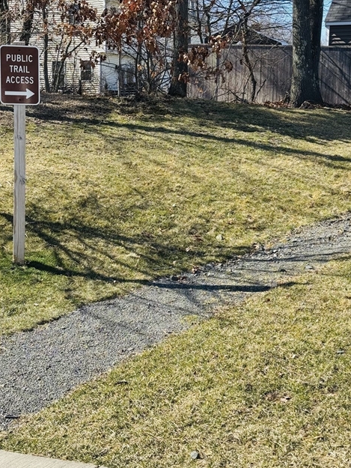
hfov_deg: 24.8
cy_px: 200
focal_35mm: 59
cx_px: 183
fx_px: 797
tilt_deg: -4.8
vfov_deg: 32.6
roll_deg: -1.2
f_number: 1.78
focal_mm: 6.76
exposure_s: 1/2179
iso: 64
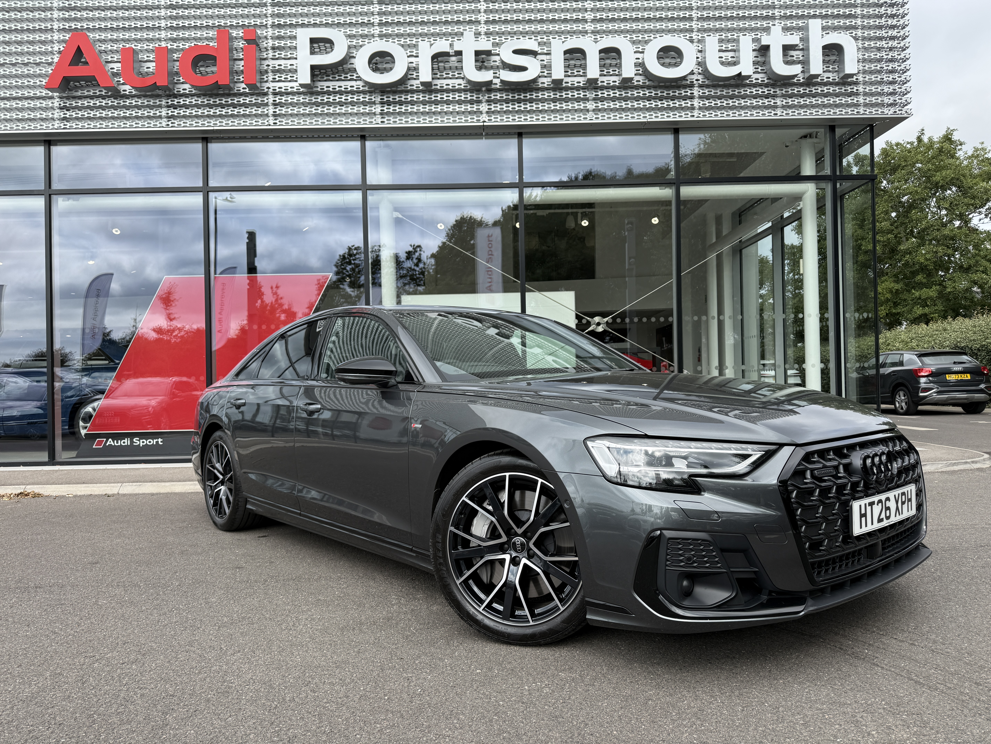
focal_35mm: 24
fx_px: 687
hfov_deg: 71.6
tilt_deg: +0.6
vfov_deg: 56.8
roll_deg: +1.4
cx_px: 496
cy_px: 372
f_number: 1.78
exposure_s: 1/1901
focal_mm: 6.76
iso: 80
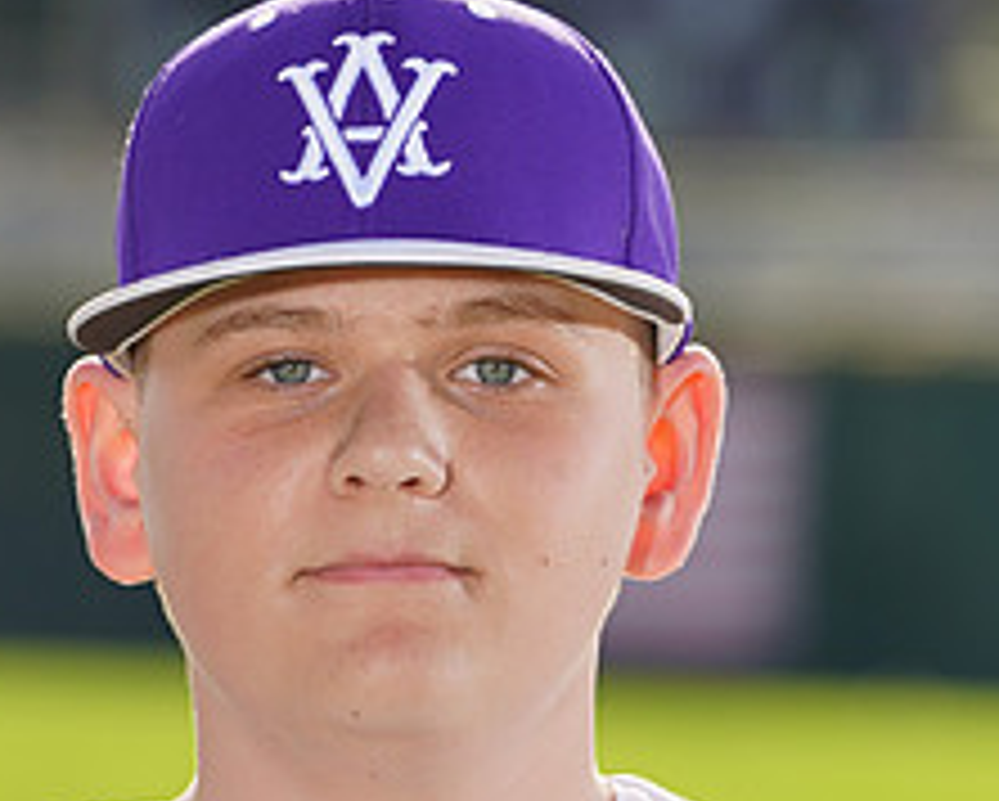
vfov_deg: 2.2
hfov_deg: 2.8
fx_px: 20478
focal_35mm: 692
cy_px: 936
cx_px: 371
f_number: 8
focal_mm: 282
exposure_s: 1/250
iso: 100
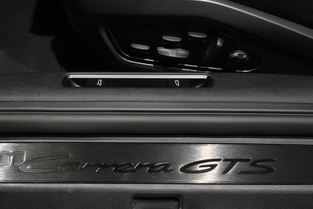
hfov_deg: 39.1
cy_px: 132
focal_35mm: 51
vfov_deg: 26.6
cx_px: 144
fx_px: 441
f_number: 4.2
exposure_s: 1/40
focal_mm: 25
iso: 640
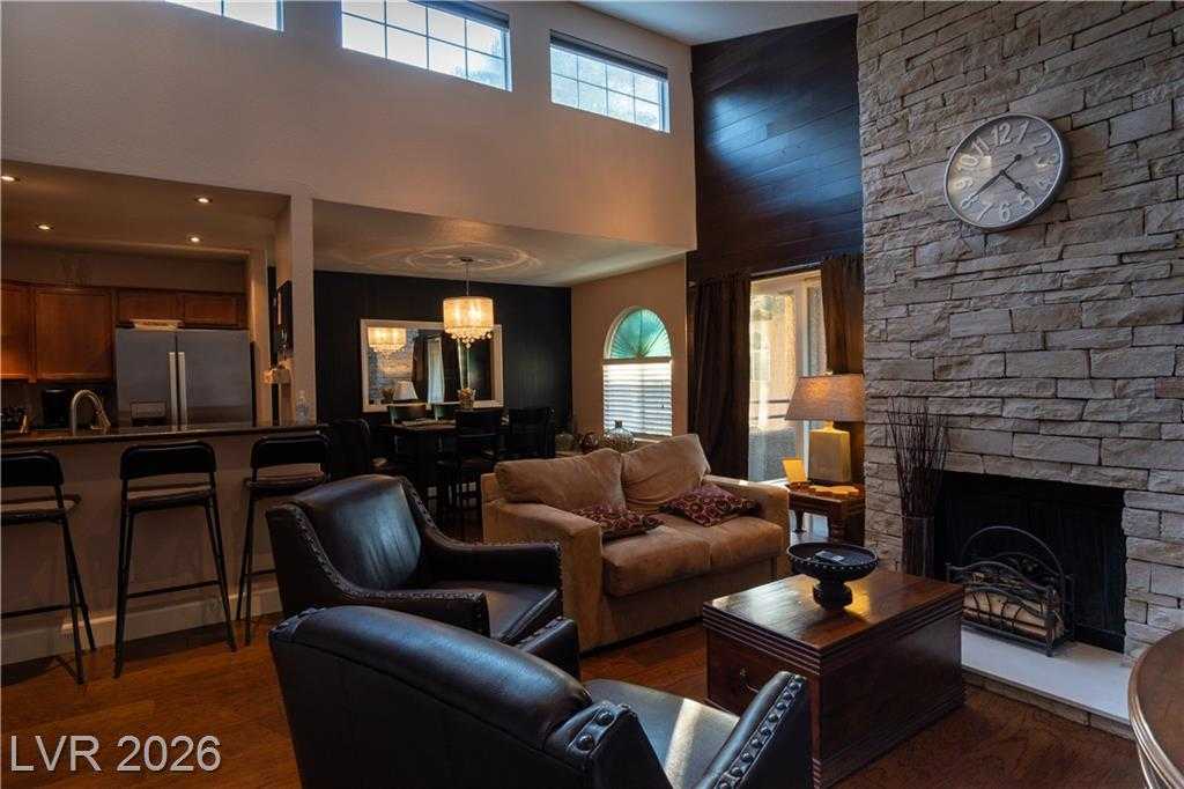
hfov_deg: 90.0
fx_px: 592
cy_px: 394
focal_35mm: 18
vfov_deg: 67.3
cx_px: 592
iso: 100
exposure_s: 1/8
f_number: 5.6
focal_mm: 12
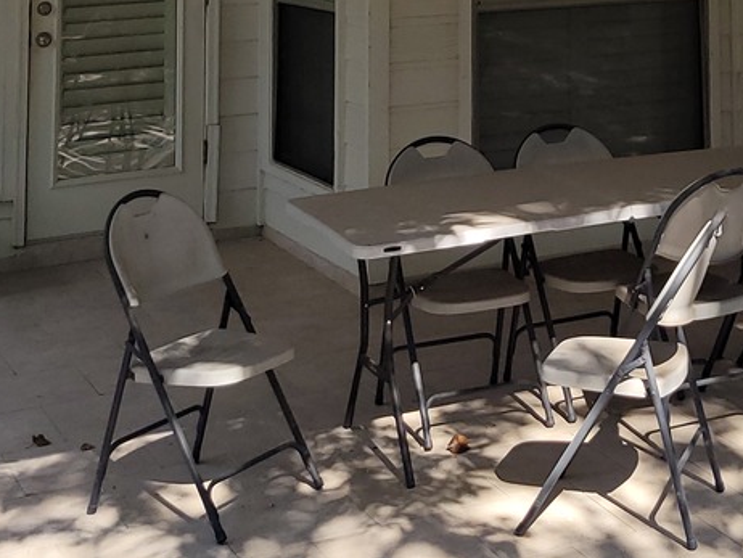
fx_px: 1739
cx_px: 651
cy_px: -306
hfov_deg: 23.5
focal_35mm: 81
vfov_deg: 16.4
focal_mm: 5.4
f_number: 1.8
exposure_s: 1/668
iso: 40
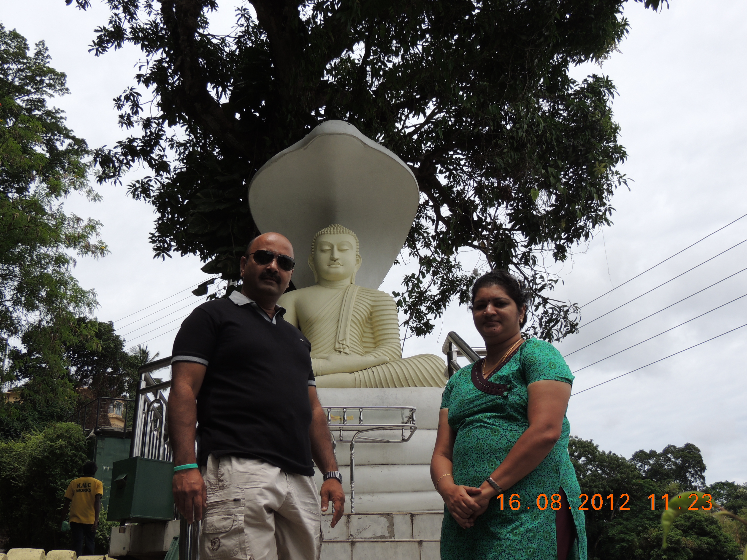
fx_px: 863
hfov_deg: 46.8
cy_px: 280
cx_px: 374
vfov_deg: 36.0
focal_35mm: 40
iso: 100
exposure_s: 1/1250
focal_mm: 7.1
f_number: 3.3
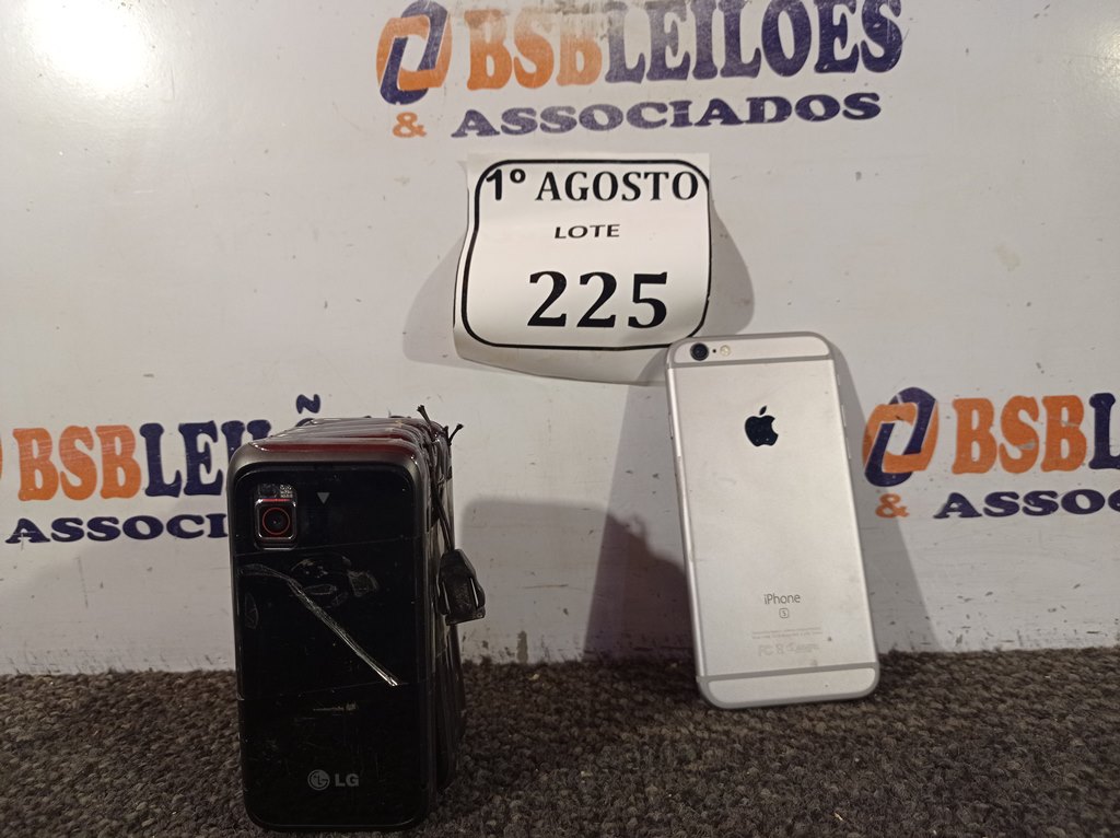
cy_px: 419
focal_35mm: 28
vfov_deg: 49.7
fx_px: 905
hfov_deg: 63.5
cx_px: 560
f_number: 1.79
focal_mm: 4.7
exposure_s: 1/120
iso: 169
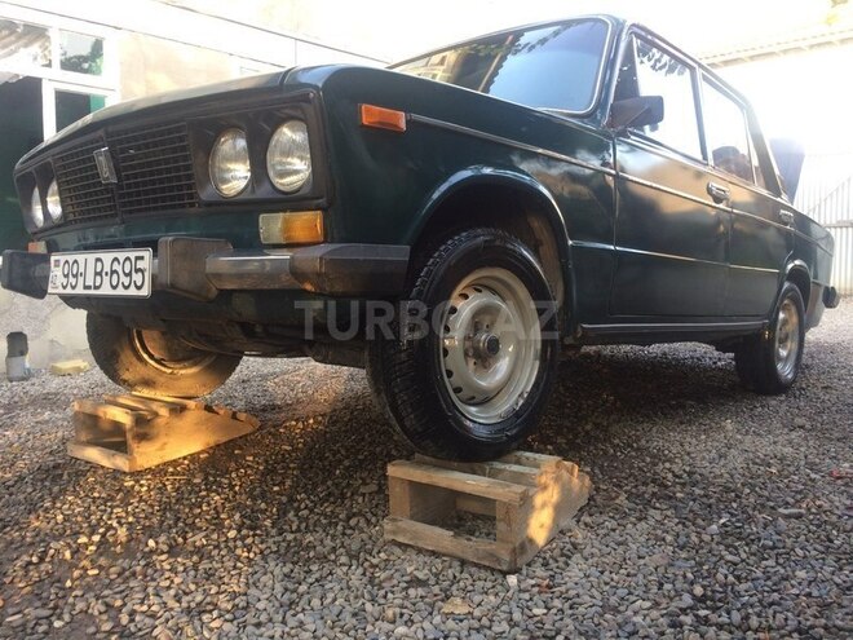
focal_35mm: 29
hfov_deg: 61.7
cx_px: 426
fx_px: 715
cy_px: 320
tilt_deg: -7.4
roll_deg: -1.0
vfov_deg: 48.2
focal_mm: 4.15
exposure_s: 1/50
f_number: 2.2
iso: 50
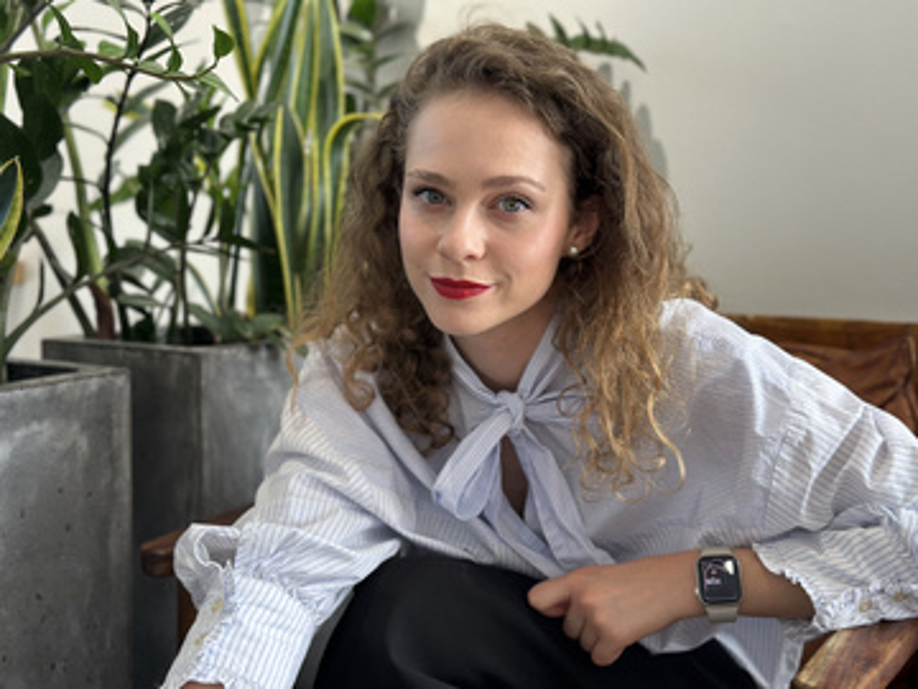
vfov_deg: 30.3
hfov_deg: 39.7
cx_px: 459
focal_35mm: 48
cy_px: 344
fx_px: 1273
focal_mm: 6.86
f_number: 1.78
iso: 125
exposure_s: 1/100
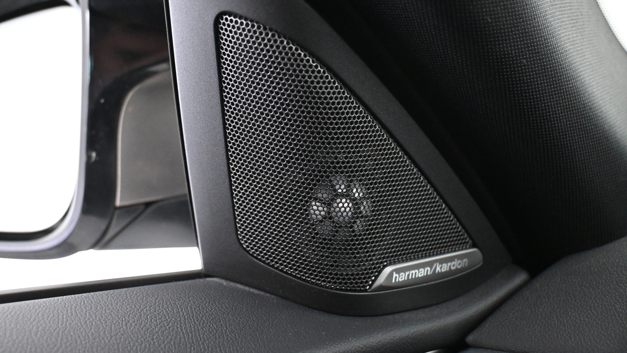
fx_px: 695
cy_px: 166
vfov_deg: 28.5
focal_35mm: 42
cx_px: 314
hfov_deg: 48.6
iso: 4000
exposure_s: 1/25
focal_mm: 26.5
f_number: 4.5
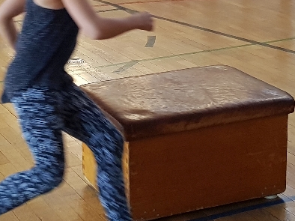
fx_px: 562
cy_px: 20
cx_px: 54
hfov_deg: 28.7
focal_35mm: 66
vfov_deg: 21.7
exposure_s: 1/120
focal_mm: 4.2
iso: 200
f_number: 1.7
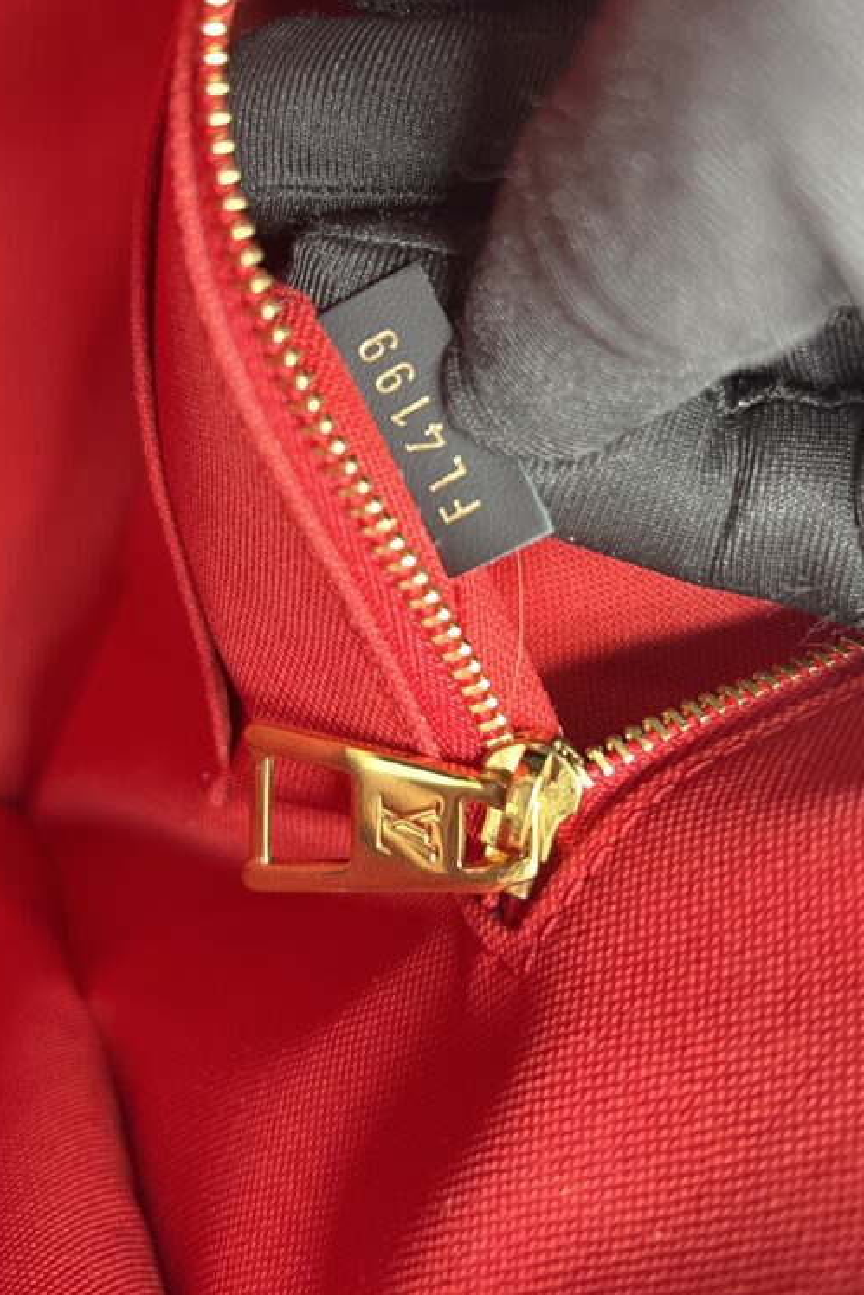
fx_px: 1331
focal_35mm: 37
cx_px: 421
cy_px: 538
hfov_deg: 36.0
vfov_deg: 51.6
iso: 400
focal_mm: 5.7
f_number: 1.5
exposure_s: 1/33
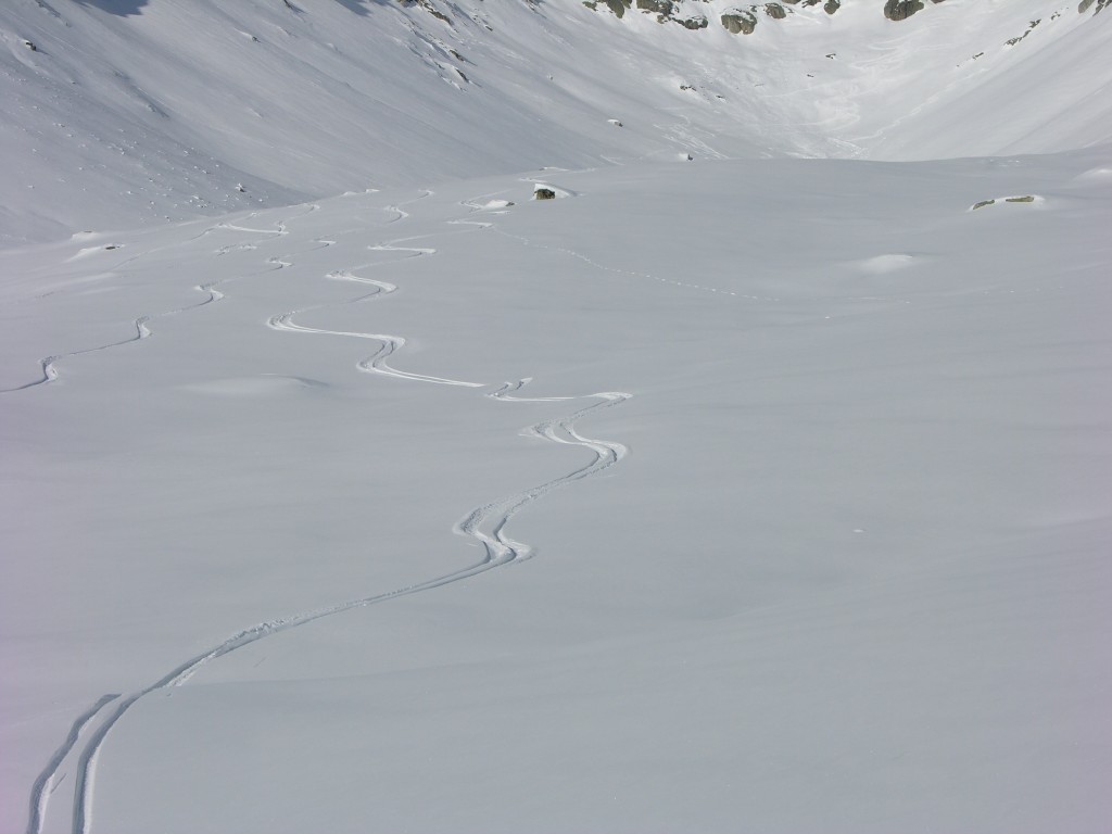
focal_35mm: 88
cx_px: 556
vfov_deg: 16.8
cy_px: 417
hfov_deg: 22.3
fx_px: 2827
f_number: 7
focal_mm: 22.3
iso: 50
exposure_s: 1/567
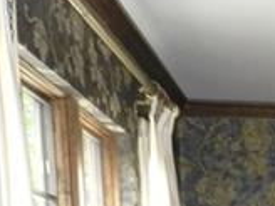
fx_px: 890
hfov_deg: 14.5
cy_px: 398
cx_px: 553
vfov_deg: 11.9
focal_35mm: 112
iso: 200
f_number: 3.4
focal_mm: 4
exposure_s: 1/30
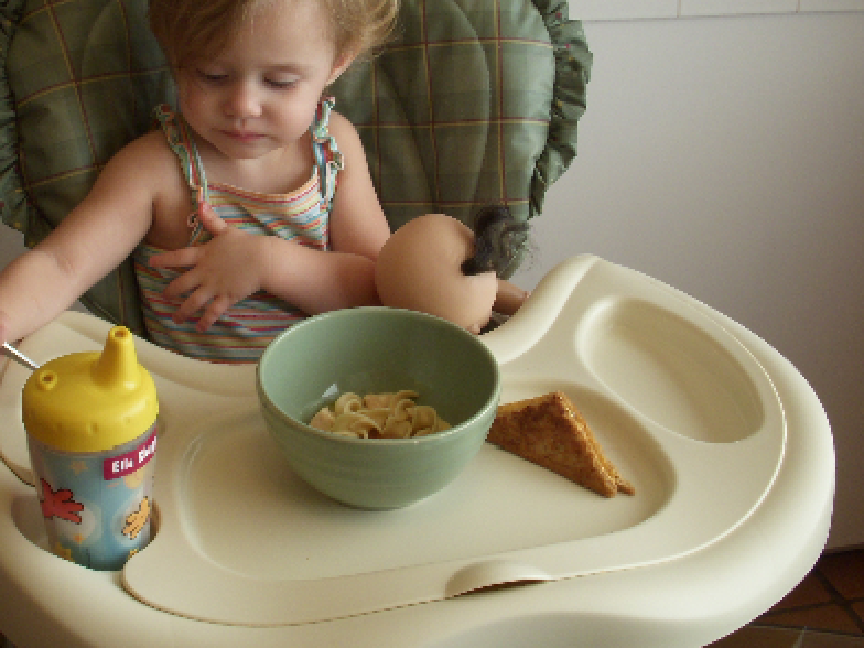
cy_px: 249
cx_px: 306
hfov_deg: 31.0
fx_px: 1547
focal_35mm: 62
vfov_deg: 23.6
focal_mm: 6.3
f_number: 3.3
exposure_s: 1/100
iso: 100
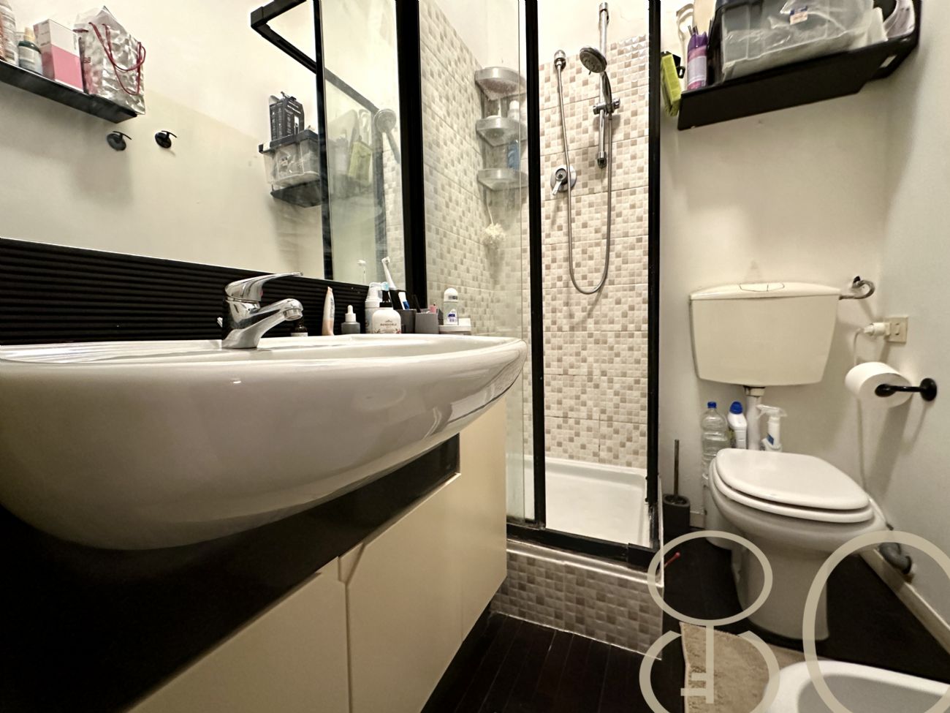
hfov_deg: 102.1
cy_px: 356
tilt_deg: -4.3
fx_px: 384
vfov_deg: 85.7
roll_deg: +1.5
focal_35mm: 14
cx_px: 475
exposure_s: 1/50
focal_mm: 2.22
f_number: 2.2
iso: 1000
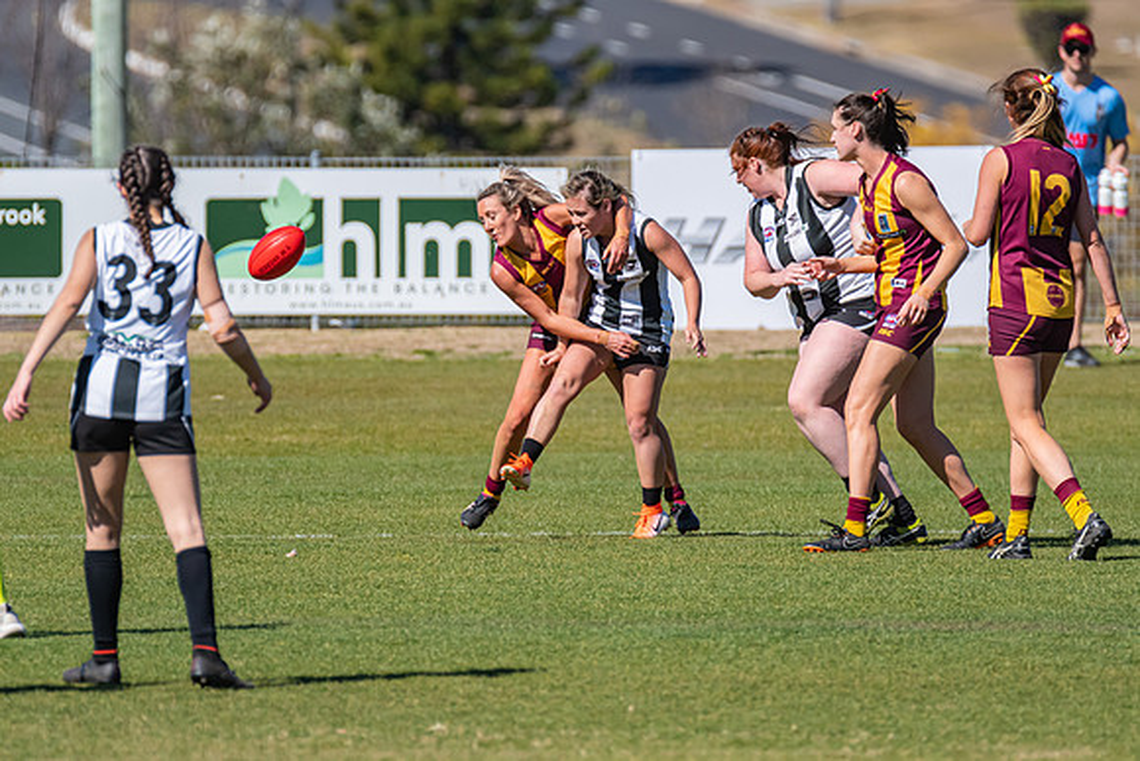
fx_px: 28557
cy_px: 380
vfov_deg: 1.5
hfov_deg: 2.3
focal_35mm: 902
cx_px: 570
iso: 800
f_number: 8
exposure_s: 1/3200
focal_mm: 600
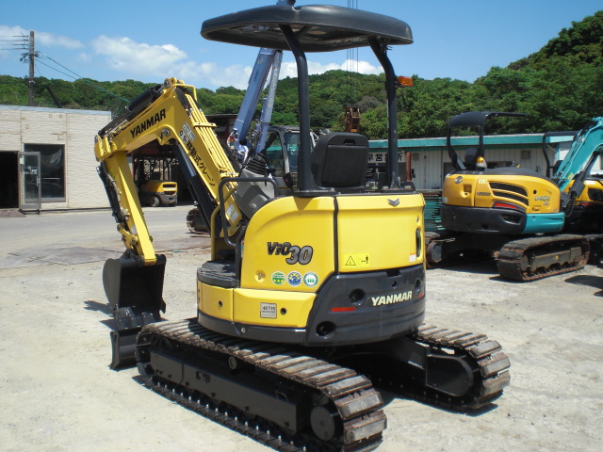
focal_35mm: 38
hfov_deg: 49.0
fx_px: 662
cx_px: 302
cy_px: 226
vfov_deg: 37.7
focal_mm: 6.3
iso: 64
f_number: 5.6
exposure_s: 1/400
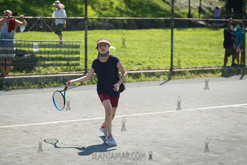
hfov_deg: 20.0
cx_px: 112
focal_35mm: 102
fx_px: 700
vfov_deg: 13.4
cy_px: 74
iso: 125
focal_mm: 86
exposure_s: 1/640
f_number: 4.5
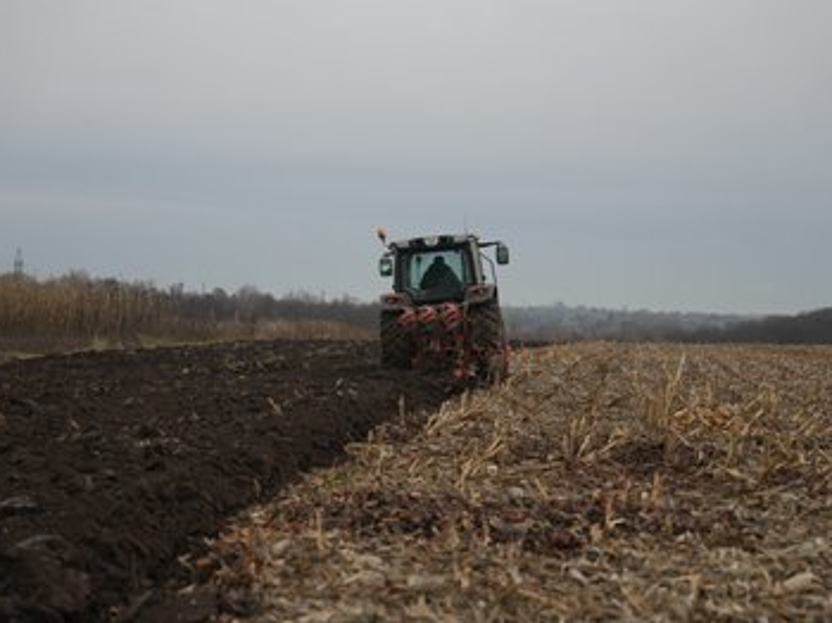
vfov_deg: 19.1
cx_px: 406
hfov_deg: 25.4
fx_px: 1849
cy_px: 315
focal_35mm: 77
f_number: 2.8
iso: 160
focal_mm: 70
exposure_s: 1/125
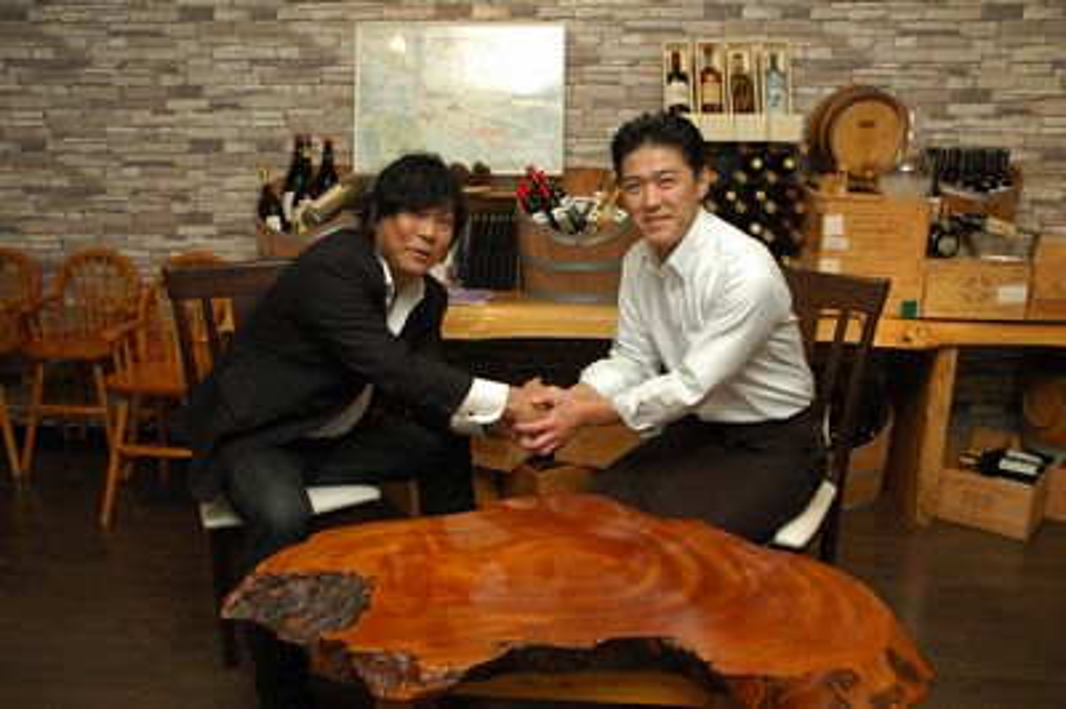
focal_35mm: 33
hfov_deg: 57.3
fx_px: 976
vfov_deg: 39.9
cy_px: 354
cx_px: 533
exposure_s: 1/60
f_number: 5
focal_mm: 22
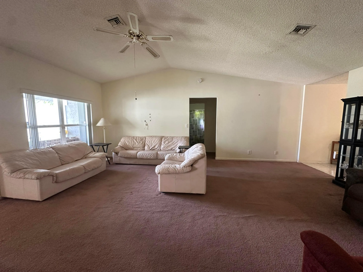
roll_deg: -0.1
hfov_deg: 102.1
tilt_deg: -6.7
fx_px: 147
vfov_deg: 85.7
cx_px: 182
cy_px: 136
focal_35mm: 14
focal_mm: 2.22
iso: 400
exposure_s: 1/60
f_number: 2.2
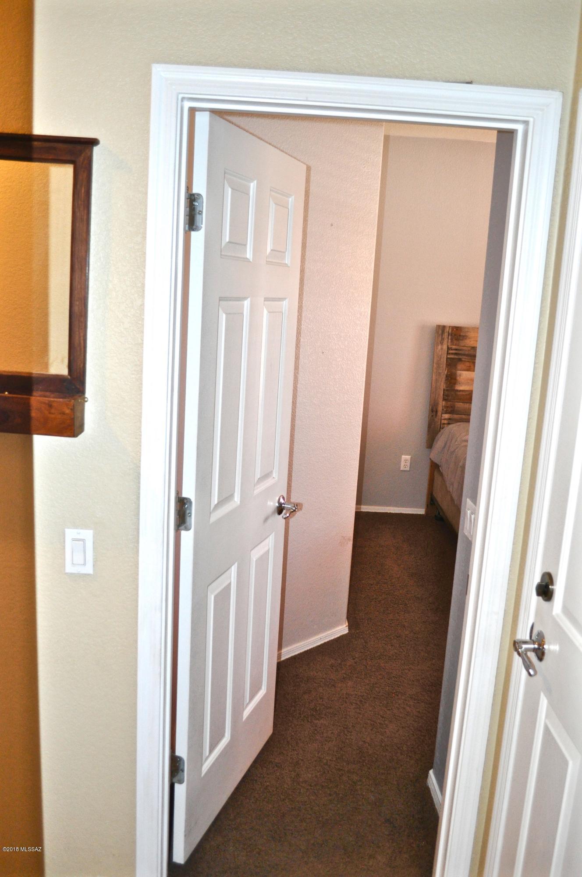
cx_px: 291
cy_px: 438
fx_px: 802
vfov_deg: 57.3
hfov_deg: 39.9
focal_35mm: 33
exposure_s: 1/60
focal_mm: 22
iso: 800
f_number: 3.8
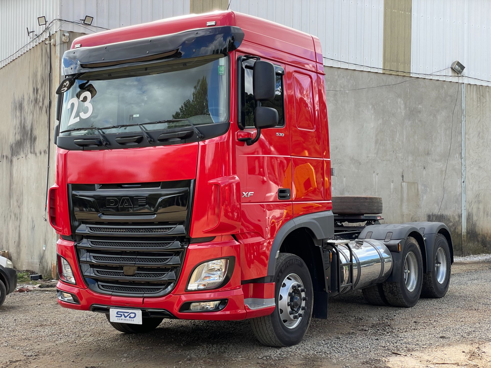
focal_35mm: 52
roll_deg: -1.1
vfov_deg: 28.0
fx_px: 738
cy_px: 184
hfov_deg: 36.8
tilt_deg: +1.9
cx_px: 246
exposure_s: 1/285
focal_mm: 6
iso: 25
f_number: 2
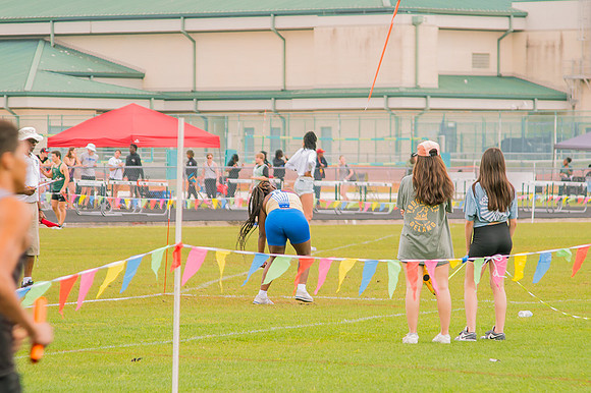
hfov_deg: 8.1
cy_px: 208
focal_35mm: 255
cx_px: 335
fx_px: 4179
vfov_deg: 5.4
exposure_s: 1/200
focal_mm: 120
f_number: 4
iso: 200
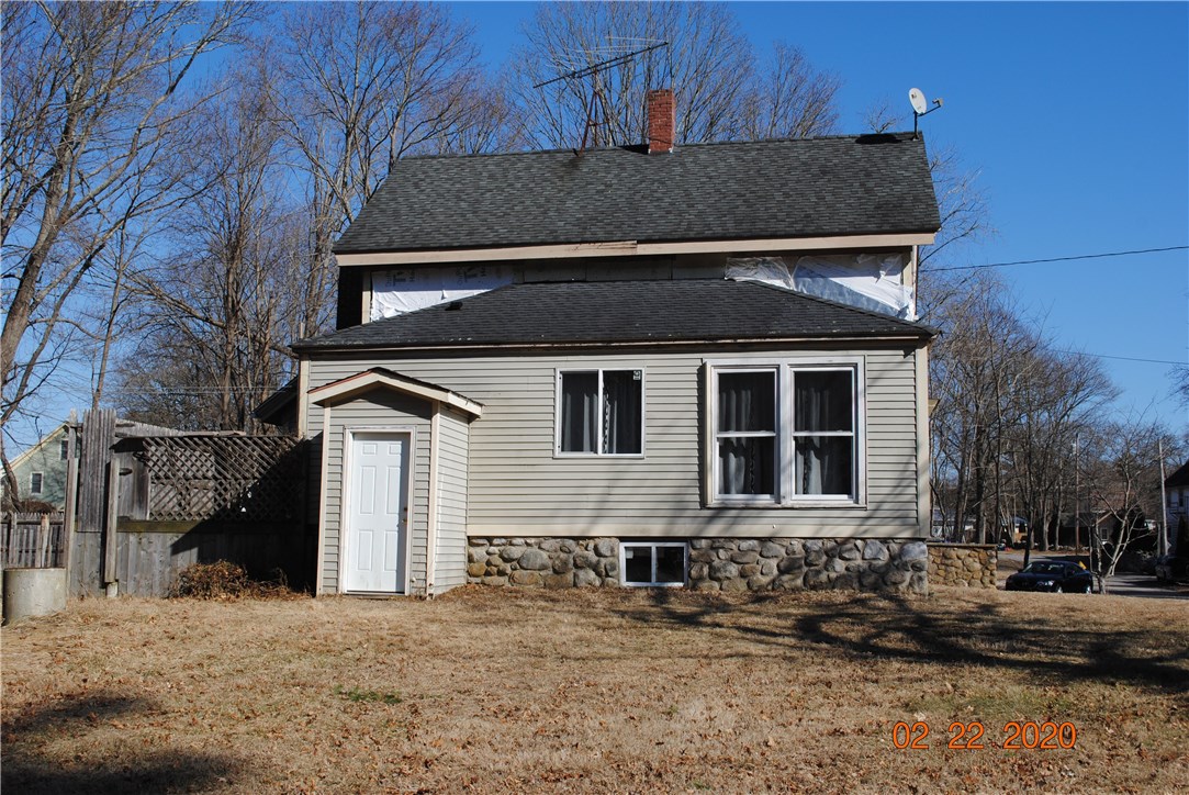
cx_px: 594
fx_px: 1289
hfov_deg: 49.5
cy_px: 398
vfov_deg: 34.3
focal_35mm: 39
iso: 100
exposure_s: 1/320
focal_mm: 26
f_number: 9
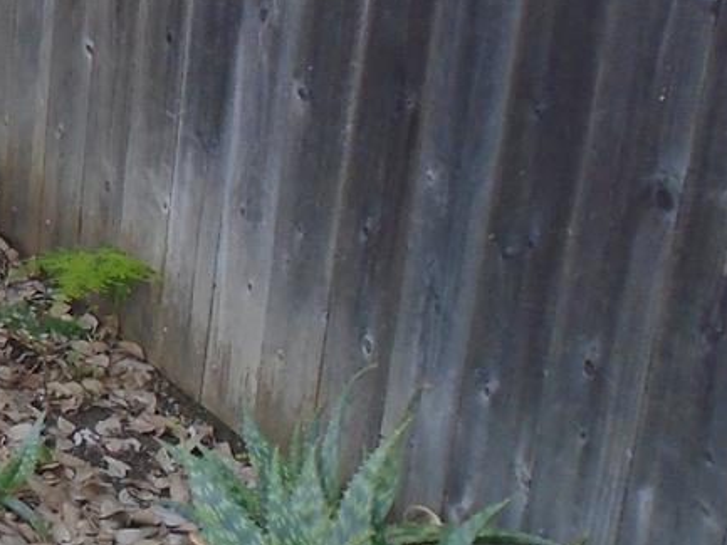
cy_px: -5
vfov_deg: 16.1
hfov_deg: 19.6
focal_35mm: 90
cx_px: -280
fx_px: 1891
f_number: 3.2
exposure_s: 1/40
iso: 100
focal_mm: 4.6
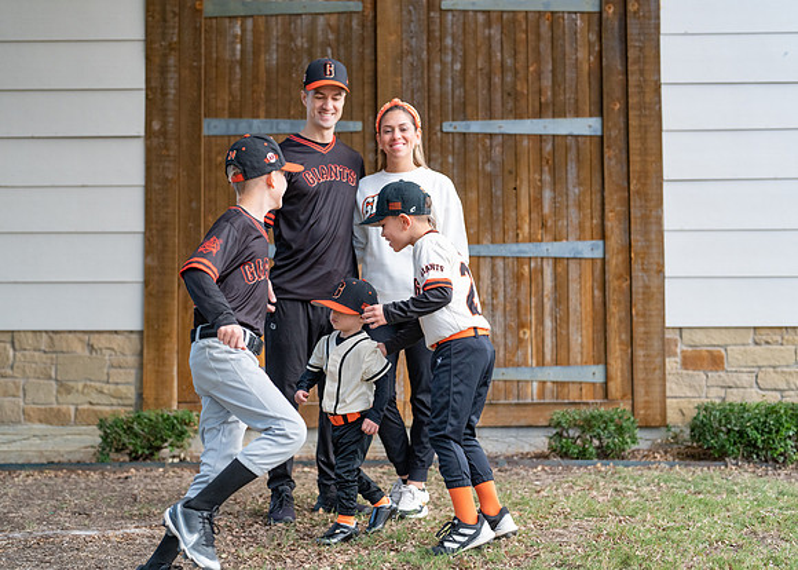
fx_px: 1198
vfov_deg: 26.8
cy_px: 287
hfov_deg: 36.8
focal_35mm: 53
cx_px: 373
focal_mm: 50
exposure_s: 1/1000
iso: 1250
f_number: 2.2
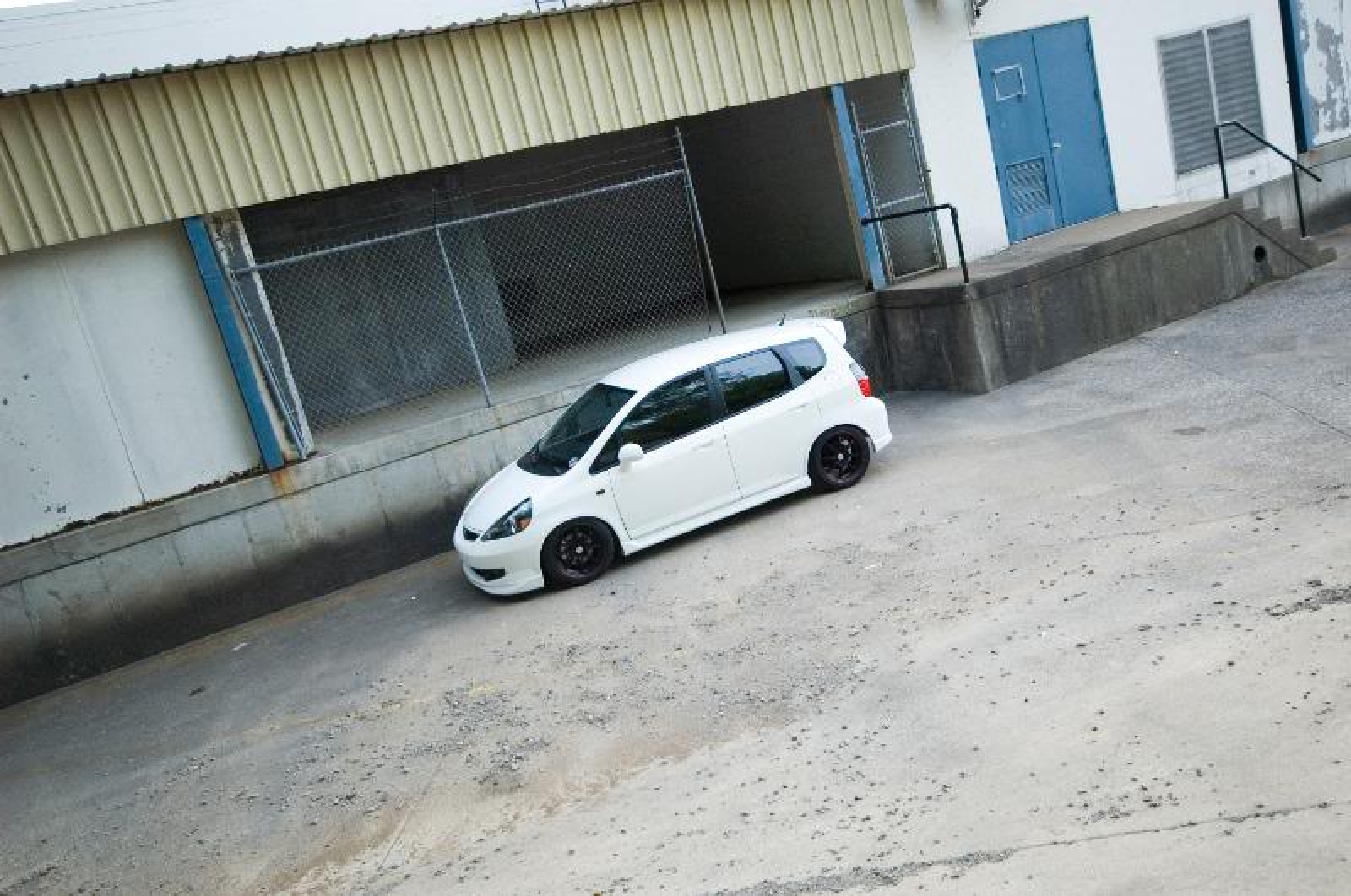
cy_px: 448
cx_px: 676
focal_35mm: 30
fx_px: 1124
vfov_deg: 43.5
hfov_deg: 62.0
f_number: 5.6
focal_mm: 20
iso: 400
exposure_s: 1/80
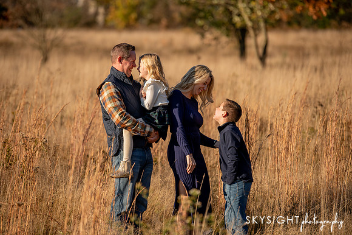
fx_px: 1417
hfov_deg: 14.2
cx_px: 176
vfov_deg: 9.5
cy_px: 118
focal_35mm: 145
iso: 200
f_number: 2.8
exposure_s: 1/4000
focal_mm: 145
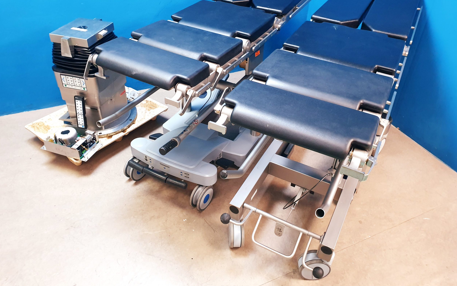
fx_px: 349
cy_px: 127
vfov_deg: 44.5
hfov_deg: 66.5
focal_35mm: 28
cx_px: 230
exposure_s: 1/25
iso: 320
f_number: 2.4
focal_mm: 4.3
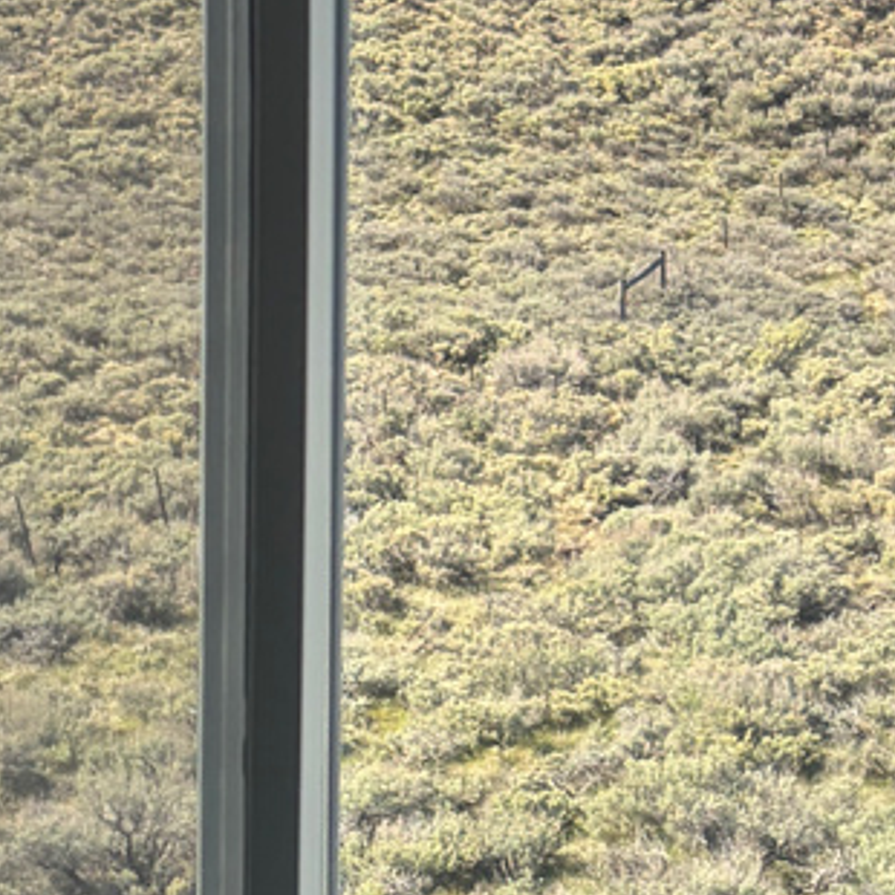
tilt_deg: -12.7
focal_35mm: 114
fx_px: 3335
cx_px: 736
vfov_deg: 15.1
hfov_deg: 15.2
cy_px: 75
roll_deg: -0.8
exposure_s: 1/1517
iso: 50
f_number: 1.6
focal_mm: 5.96
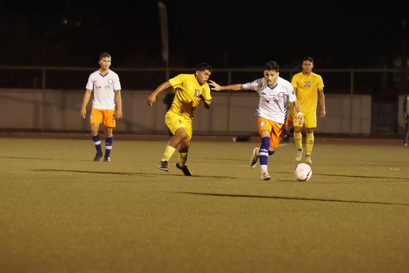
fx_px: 3408
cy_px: 136
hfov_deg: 6.9
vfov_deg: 4.6
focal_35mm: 300
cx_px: 204
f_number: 4
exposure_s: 1/500
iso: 8000
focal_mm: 200
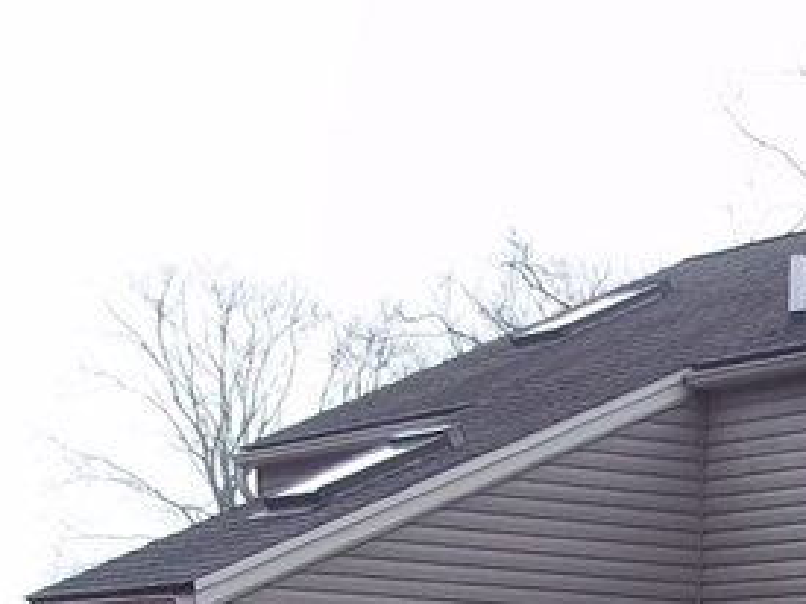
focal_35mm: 134
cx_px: 1055
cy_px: 979
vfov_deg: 10.6
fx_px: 3119
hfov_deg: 14.1
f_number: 3.1
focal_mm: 6.5
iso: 80
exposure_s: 1/400
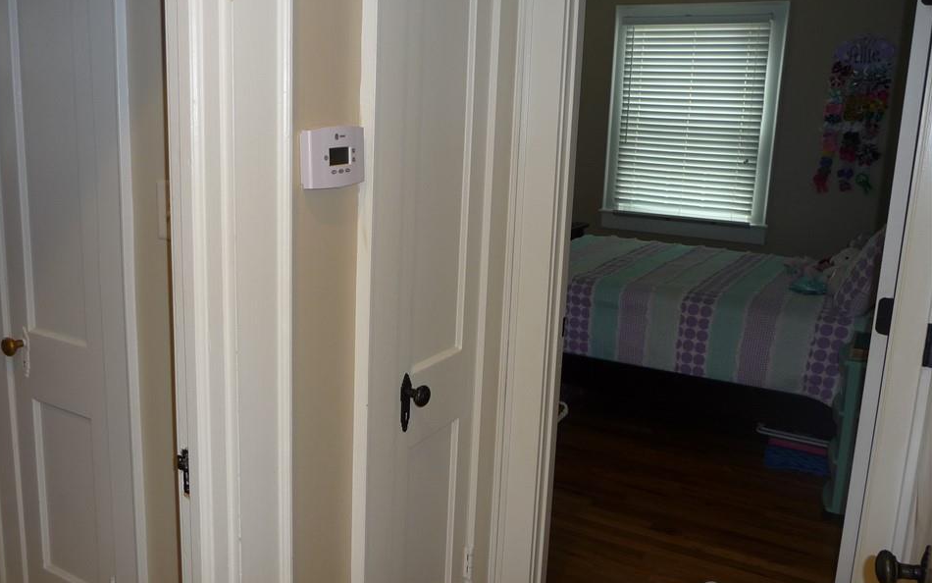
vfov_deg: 39.4
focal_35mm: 32
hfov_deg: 59.6
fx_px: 813
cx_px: 431
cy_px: 277
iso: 100
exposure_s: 1/30
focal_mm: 4.7
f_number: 3.3
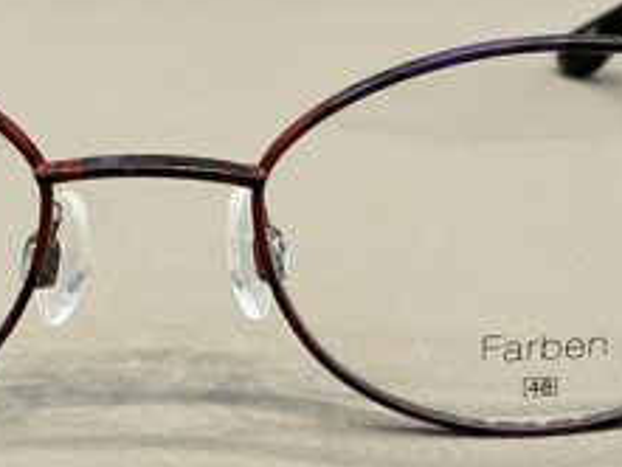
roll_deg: +0.9
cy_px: 229
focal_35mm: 118
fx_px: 2121
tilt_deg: -20.2
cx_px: 236
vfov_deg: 12.6
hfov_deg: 16.7
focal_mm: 3
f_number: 1.8
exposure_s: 1/50
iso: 80
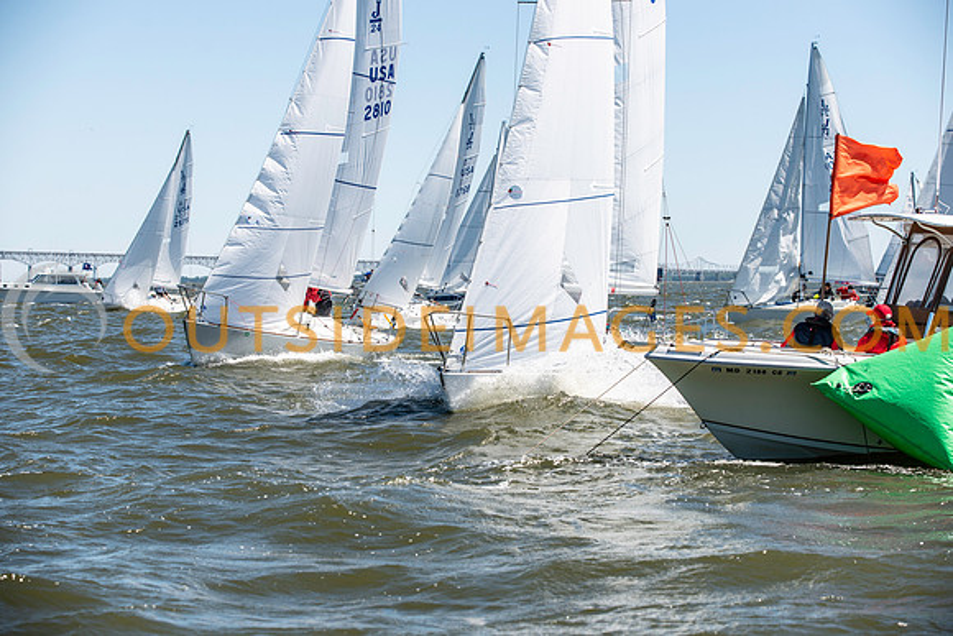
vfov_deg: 13.5
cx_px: 477
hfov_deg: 20.0
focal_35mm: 102
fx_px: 2696
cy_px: 318
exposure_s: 1/2000
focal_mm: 100
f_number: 5.6
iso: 320
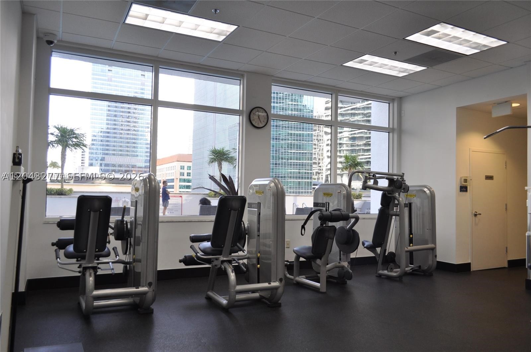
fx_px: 398
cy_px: 176
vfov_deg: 47.8
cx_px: 266
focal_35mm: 27
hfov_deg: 67.5
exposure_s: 1/80
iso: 400
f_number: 4.5
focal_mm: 18
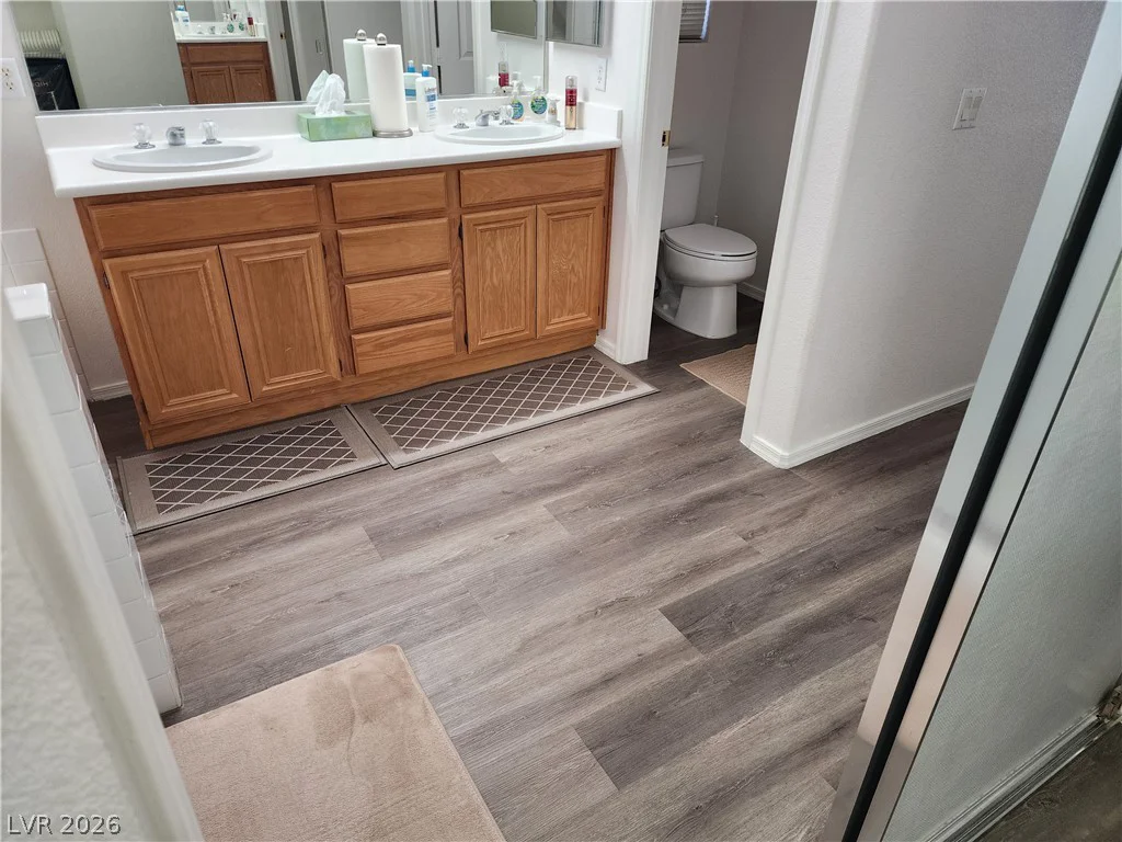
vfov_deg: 58.9
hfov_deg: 73.9
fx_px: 745
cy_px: 421
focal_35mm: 23
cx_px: 561
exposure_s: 1/120
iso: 200
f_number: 1.8
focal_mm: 6.4
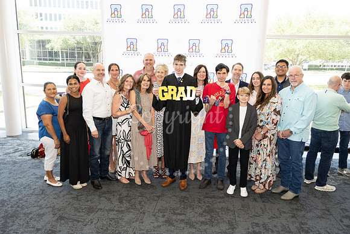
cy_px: 117
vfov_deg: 47.2
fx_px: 267
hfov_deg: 66.4
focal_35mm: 28
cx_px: 175
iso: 800
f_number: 5.6
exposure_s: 1/200
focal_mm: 27.5
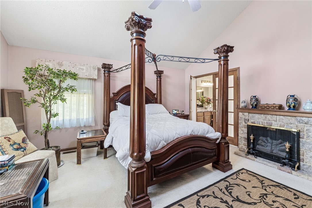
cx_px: 156
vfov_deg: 81.2
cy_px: 104
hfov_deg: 104.3
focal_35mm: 14
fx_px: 121
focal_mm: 14
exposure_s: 1/20
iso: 200
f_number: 2.8
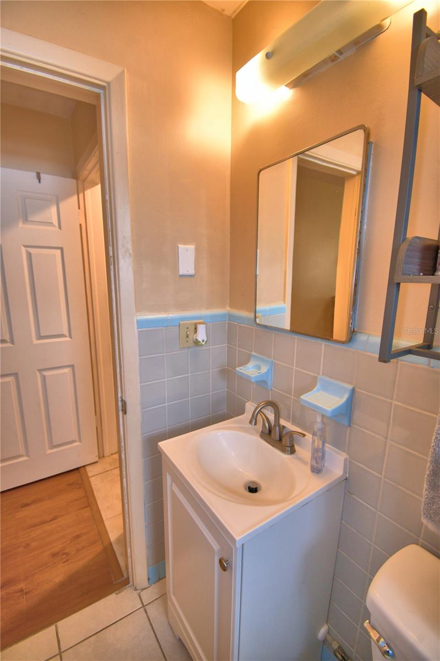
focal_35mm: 15
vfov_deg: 100.4
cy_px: 330
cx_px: 220
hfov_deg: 77.3
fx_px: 275
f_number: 4.5
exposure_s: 1/30
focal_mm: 10
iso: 220
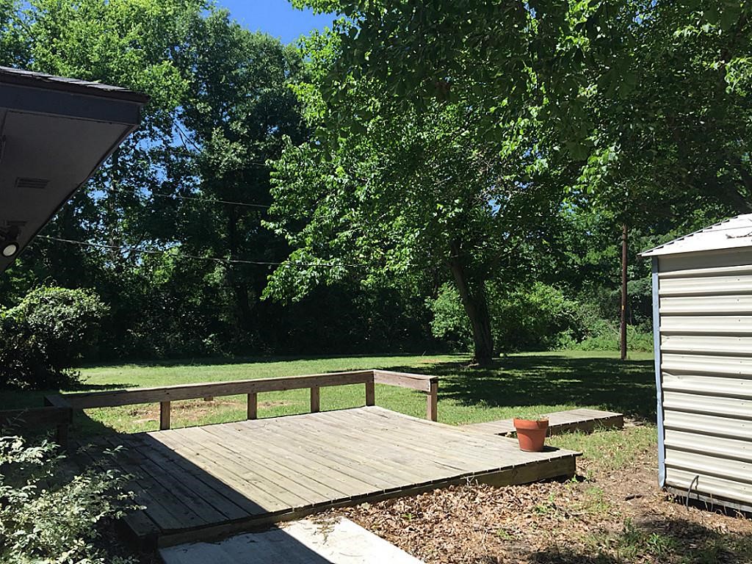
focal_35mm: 29
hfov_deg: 61.7
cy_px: 282
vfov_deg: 48.2
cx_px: 376
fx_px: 630
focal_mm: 4.15
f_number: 2.2
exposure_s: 1/942
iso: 32
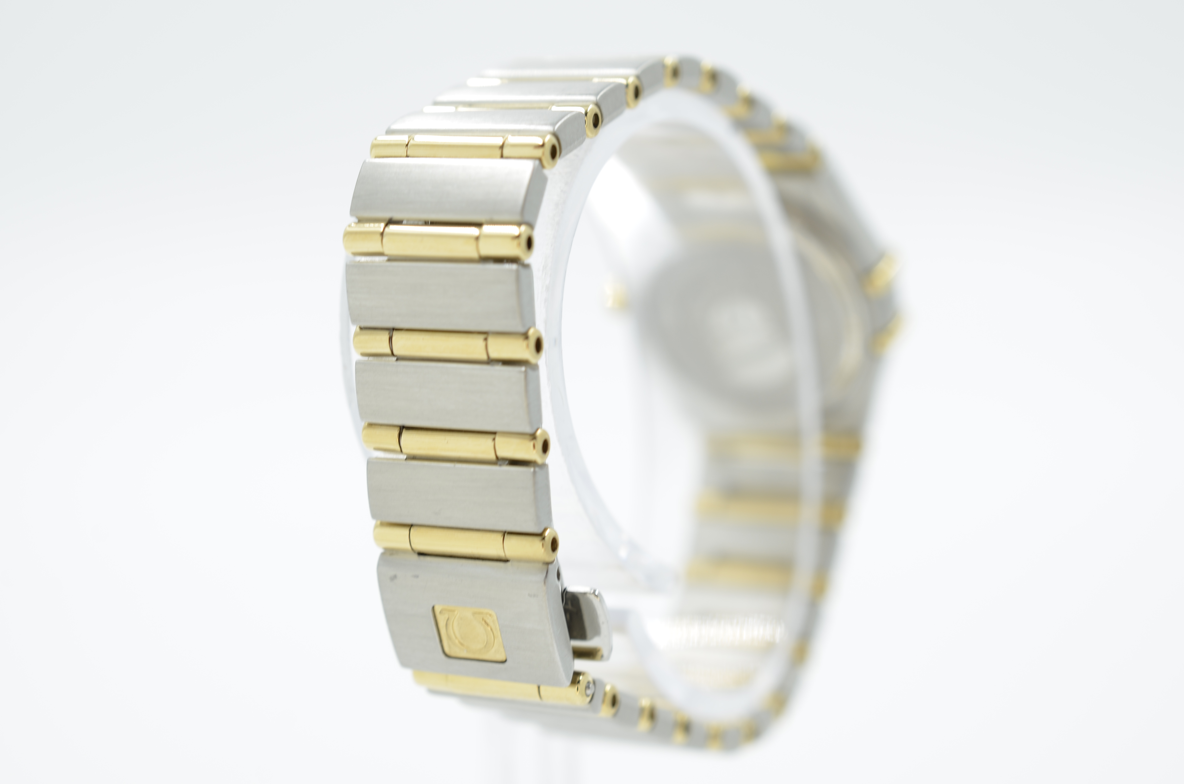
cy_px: 392
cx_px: 592
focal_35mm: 60
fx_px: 1969
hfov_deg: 33.5
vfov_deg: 22.5
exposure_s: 1/50
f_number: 8
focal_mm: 40
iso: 100
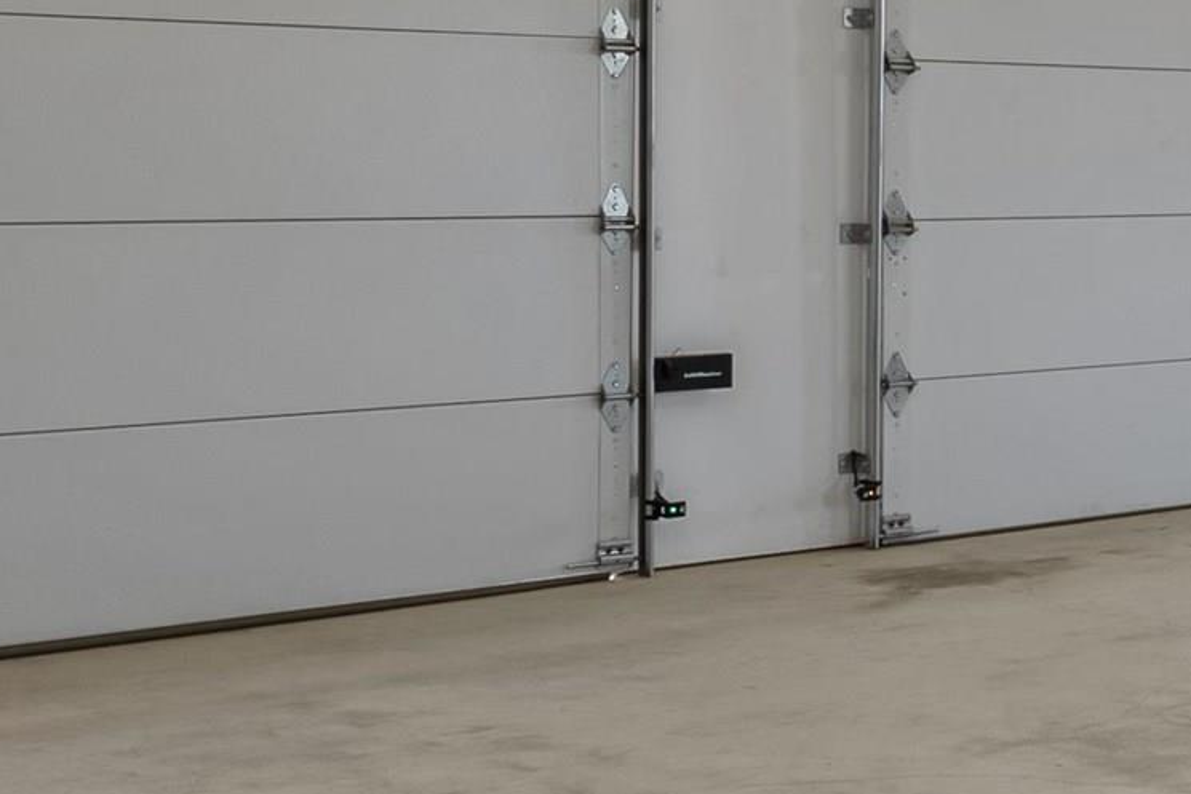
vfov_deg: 20.4
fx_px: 2184
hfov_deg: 21.1
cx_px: 2123
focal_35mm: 66
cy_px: 181
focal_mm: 16
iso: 200
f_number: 8
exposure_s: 1/8
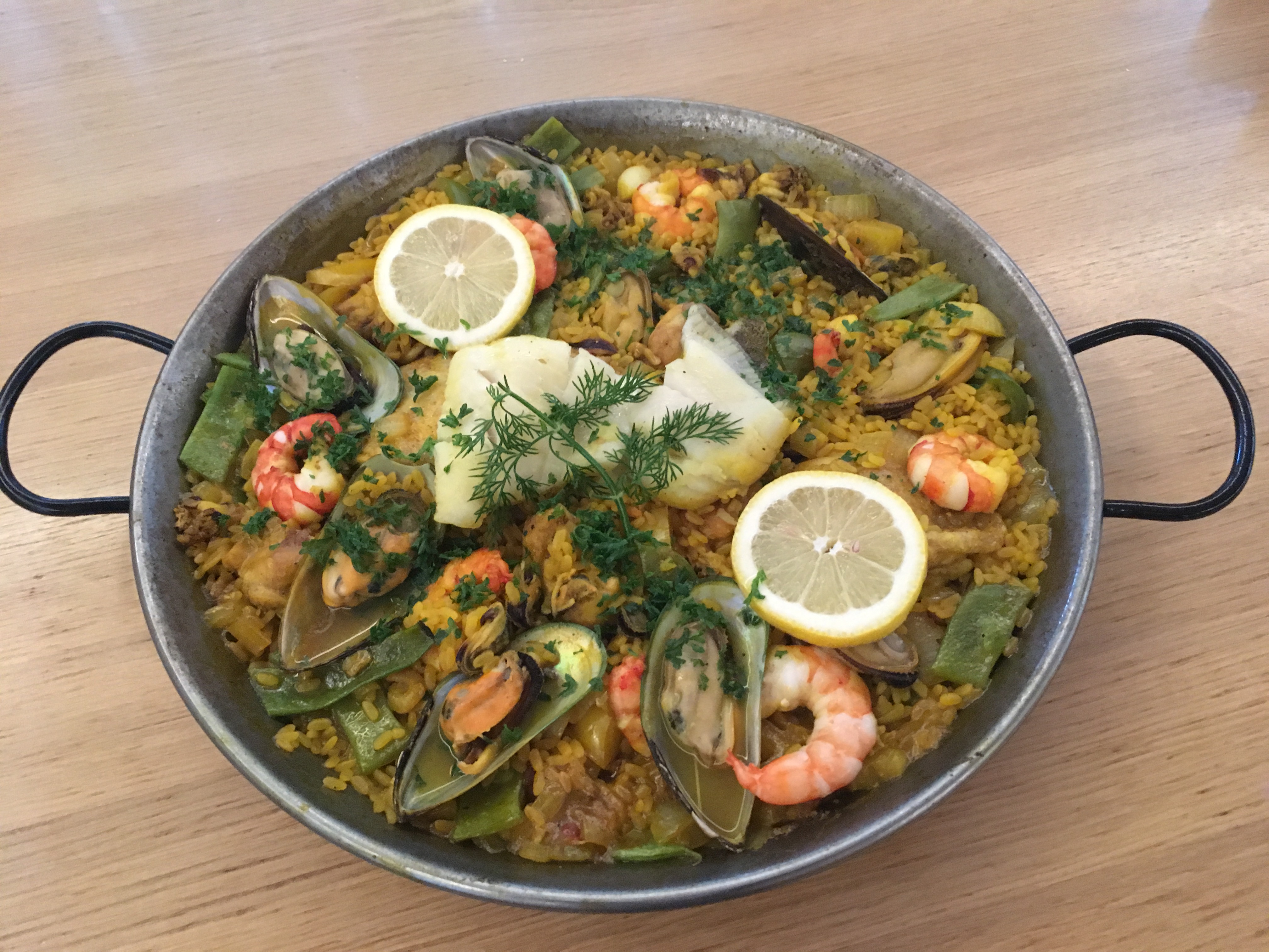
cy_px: 476
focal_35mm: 29
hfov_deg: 61.7
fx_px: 1063
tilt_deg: -58.2
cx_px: 634
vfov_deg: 48.2
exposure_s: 1/17
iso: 250
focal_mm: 4.15
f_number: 2.2
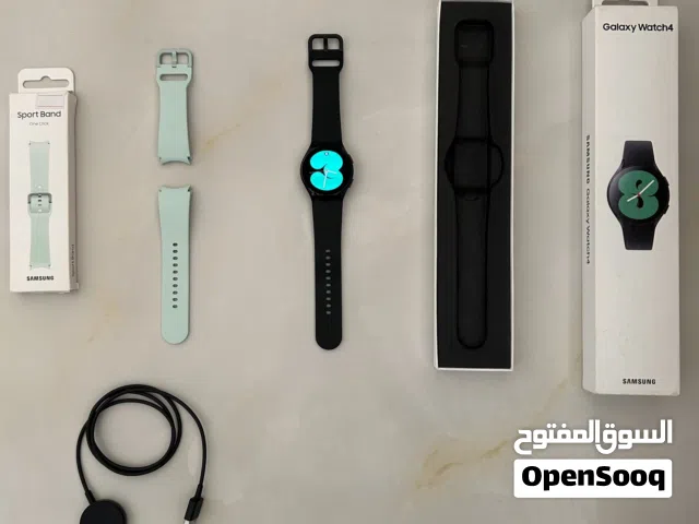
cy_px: 262
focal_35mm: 26
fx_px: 525
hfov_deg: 67.3
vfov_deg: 53.1
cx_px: 350
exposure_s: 1/80
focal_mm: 5.7
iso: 125
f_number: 1.5
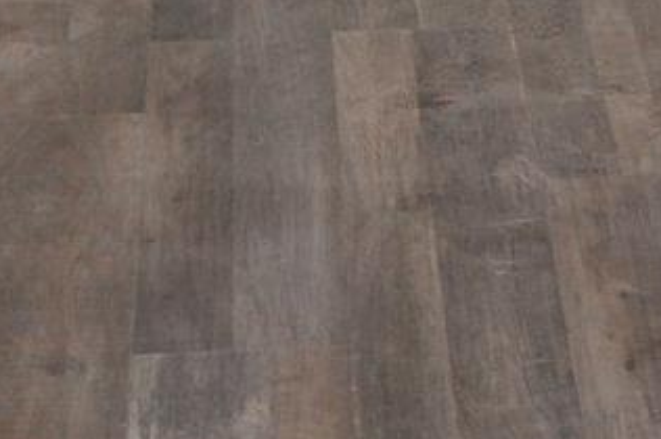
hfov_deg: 6.8
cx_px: 1284
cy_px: -761
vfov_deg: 4.5
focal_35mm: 292
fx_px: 5356
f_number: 4.2
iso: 640
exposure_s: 1/60
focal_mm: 30
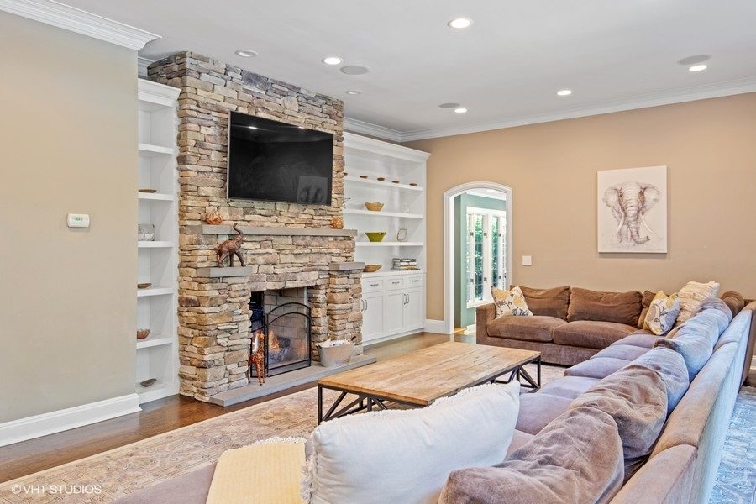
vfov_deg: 49.6
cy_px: 252
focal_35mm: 26
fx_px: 546
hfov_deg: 69.4
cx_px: 378
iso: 400
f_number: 8
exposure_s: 1/3
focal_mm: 26
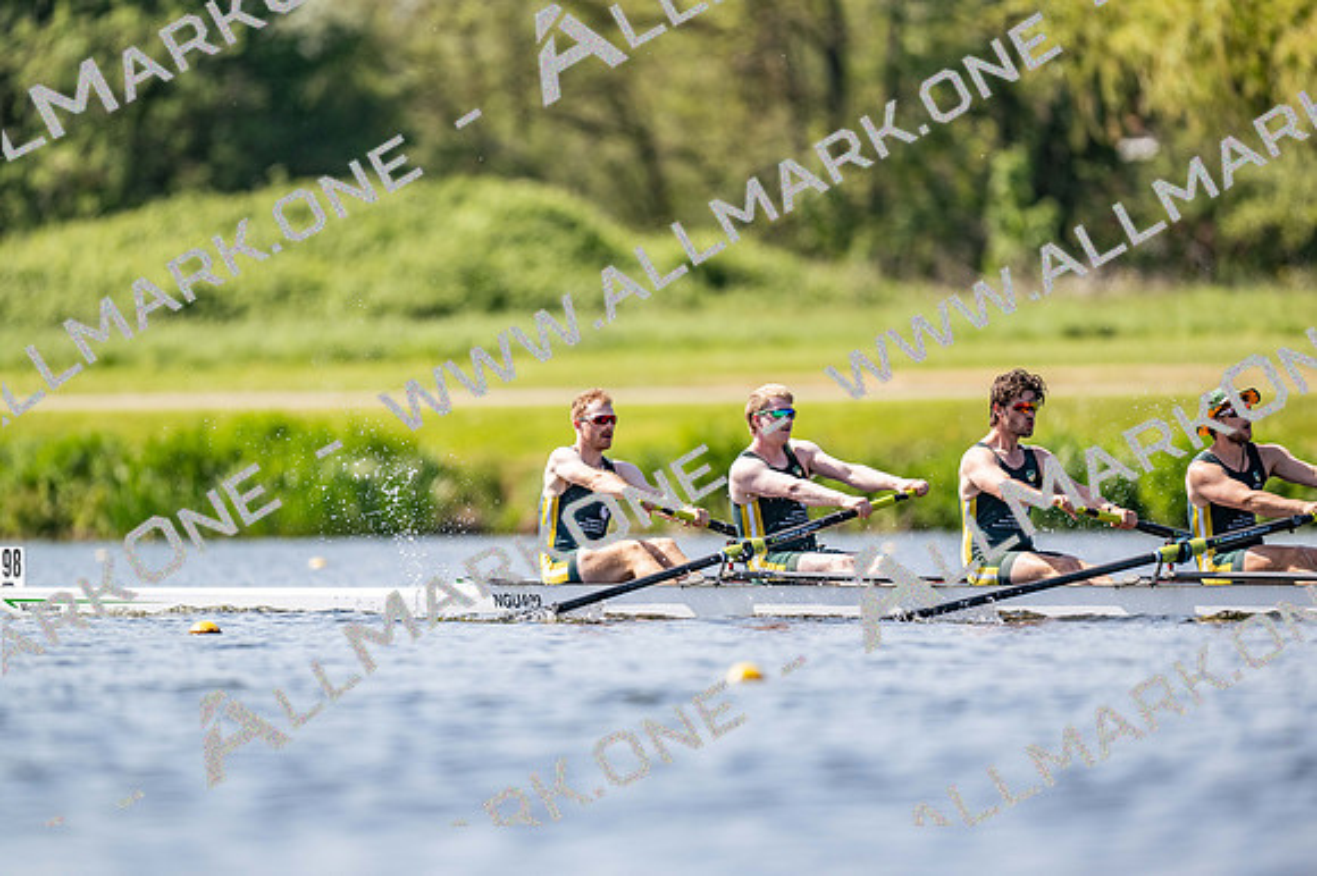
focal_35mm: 600
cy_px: 438
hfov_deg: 3.4
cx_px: 658
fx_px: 21942
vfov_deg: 2.3
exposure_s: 1/2500
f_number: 4
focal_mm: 600
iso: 450
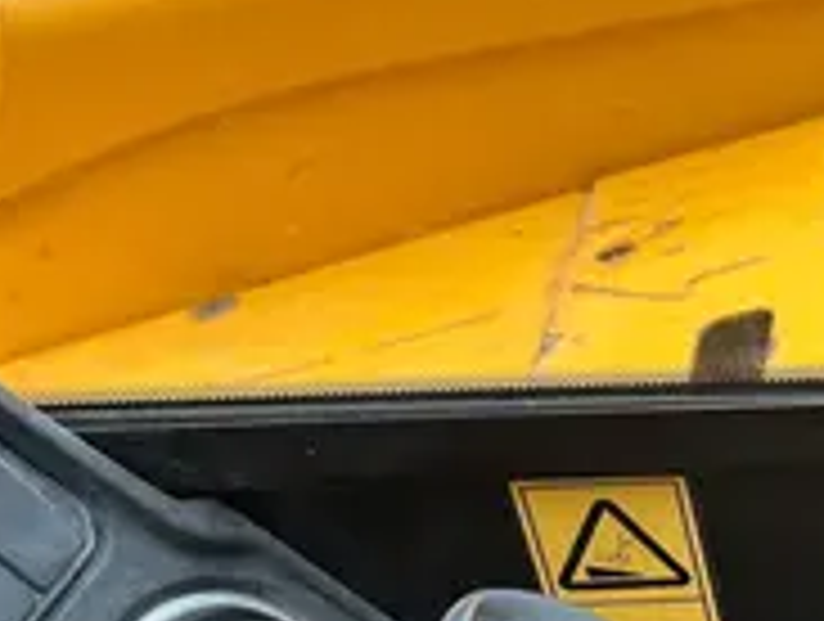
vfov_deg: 18.5
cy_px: 610
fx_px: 1860
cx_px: 1004
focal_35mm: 78
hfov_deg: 22.8
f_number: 1.5
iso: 40
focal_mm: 5.7
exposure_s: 1/258
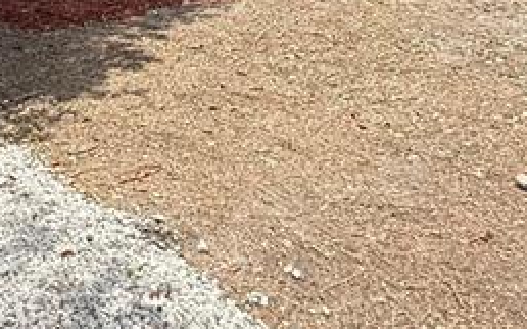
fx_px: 847
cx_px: 116
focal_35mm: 59
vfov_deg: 18.2
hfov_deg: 33.7
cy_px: -233
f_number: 2.2
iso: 64
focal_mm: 2.22
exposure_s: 1/1497
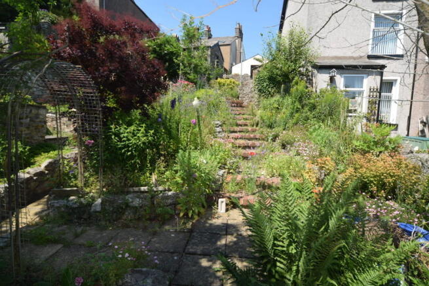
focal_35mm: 18
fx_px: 215
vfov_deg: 67.4
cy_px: 143
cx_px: 214
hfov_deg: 90.0
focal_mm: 12
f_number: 6.3
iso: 100
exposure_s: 1/160
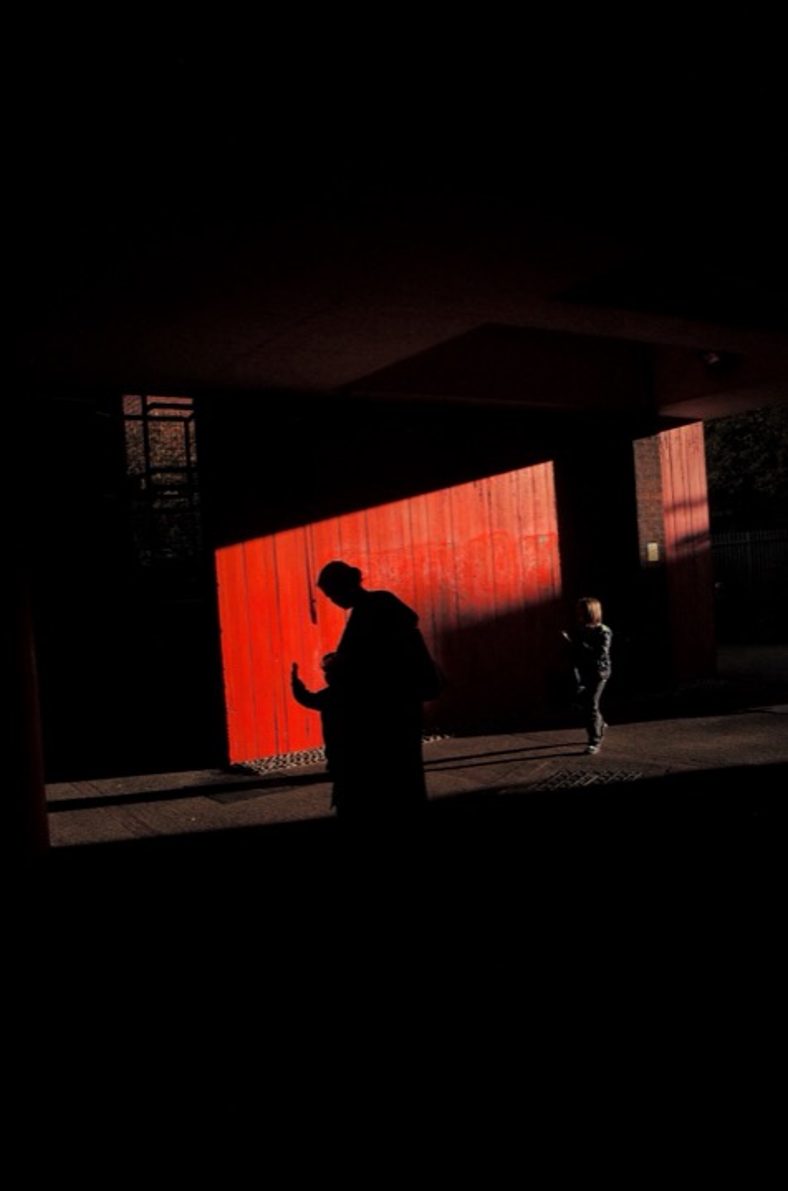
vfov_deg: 65.6
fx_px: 925
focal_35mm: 28
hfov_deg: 46.2
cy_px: 596
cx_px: 394
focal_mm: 18.3
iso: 1250
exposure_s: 1/1250
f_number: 10
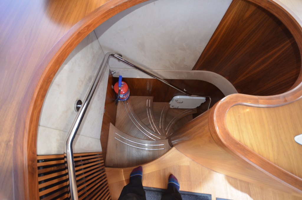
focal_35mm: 15
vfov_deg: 77.1
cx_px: 151
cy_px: 100
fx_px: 126
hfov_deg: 100.5
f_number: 4
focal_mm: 10
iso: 1600
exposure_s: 1/60
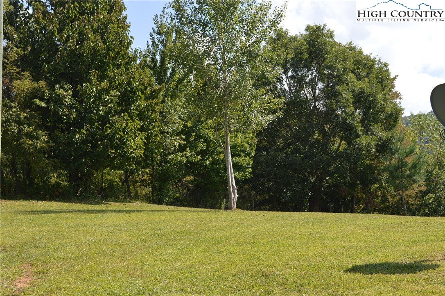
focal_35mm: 57
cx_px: 222
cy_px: 148
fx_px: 704
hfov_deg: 35.1
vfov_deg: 23.7
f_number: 7.1
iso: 100
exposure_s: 1/200
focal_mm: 38
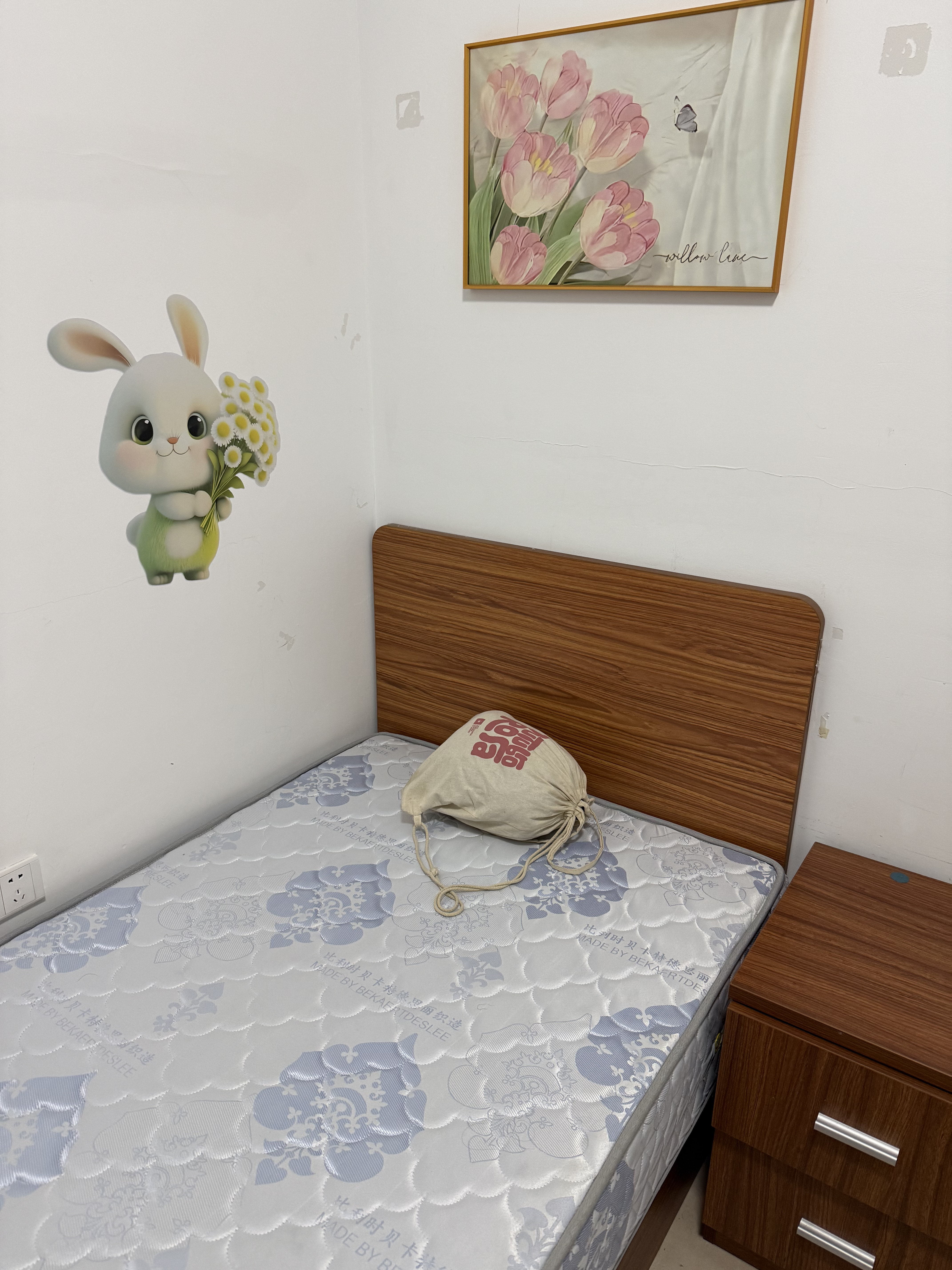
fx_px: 880
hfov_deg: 56.8
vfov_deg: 71.6
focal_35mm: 24
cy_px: 635
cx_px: 476
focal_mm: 6.76
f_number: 1.78
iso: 200
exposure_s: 1/50
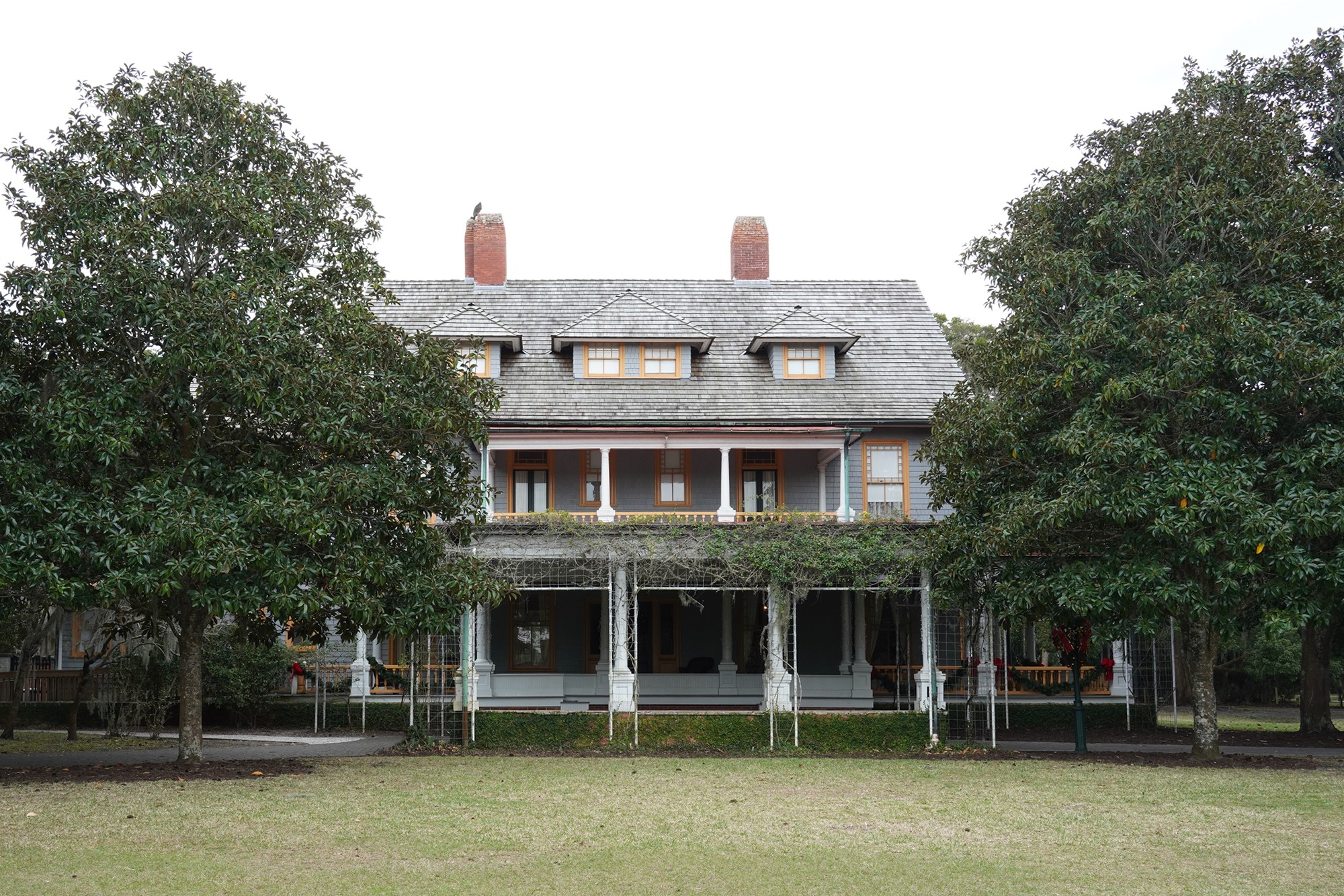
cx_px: 672
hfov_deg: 58.7
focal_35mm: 32
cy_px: 448
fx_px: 1195
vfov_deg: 41.1
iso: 640
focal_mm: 32
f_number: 11
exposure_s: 1/100
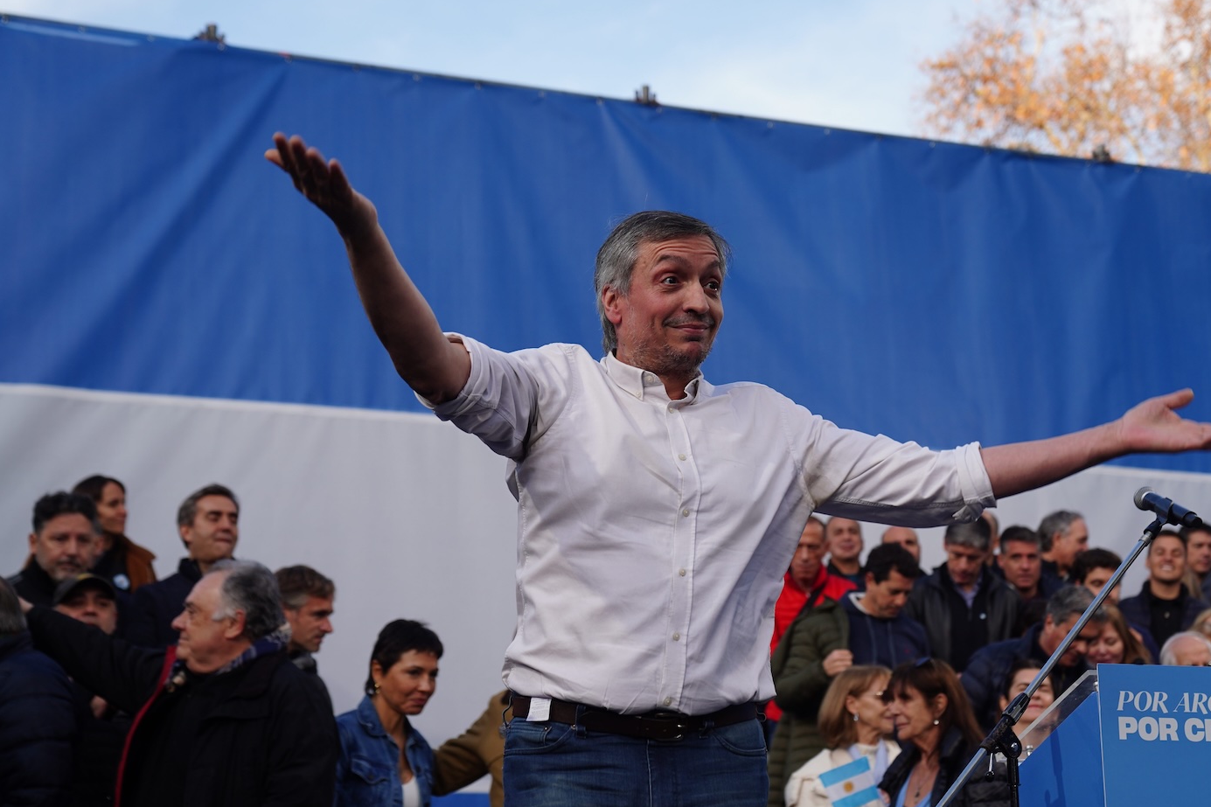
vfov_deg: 20.9
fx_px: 2186
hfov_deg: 30.8
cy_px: 419
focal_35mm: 65
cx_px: 771
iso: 100
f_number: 3.2
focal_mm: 50
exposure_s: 1/500
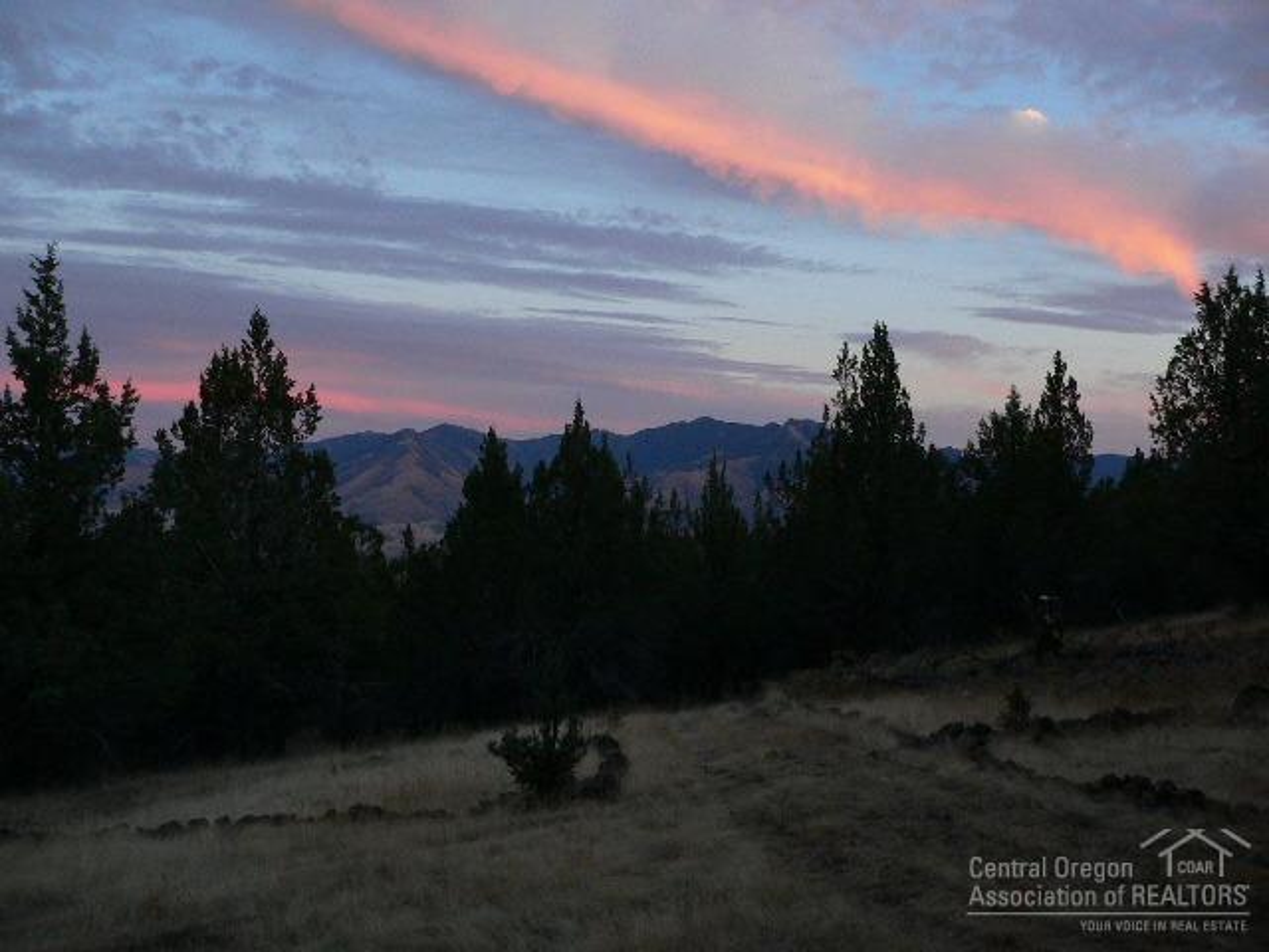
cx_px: 634
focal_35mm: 36
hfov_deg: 51.4
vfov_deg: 39.7
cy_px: 476
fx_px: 1320
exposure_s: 1/100
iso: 200
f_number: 2.8
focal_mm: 6
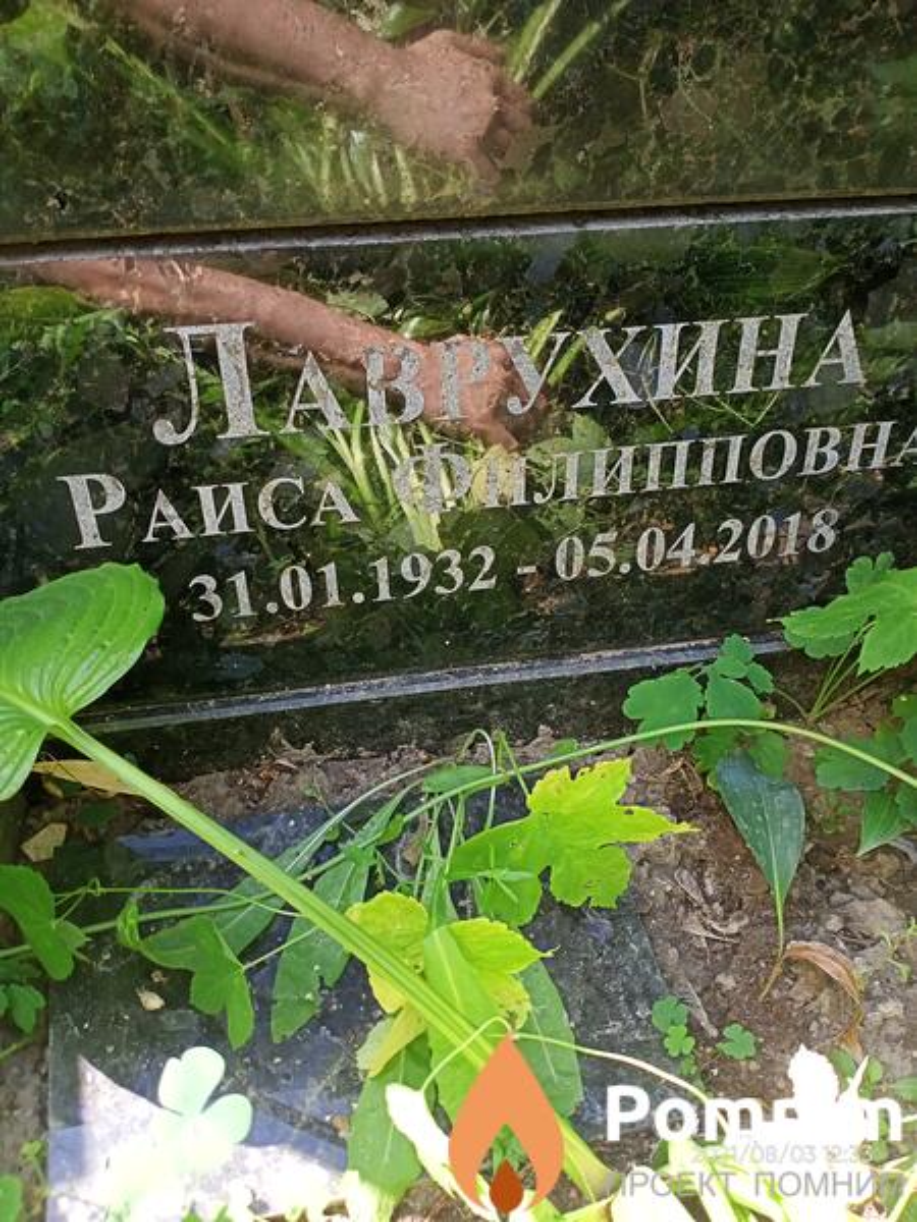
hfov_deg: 49.7
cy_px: 611
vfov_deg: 63.4
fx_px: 989
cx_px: 458
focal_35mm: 28
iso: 111
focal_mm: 4.05
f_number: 1.8
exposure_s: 1/159
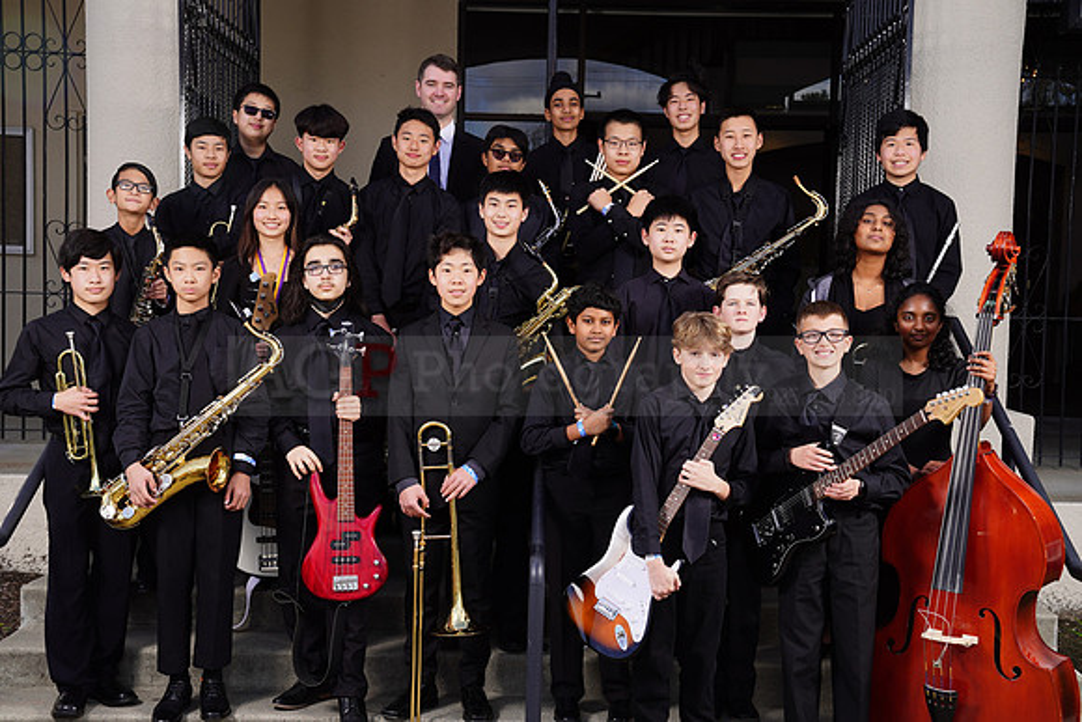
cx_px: 541
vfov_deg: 26.5
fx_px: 1533
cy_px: 361
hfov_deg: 38.9
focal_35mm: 51
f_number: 6.3
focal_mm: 51
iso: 100
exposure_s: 1/200
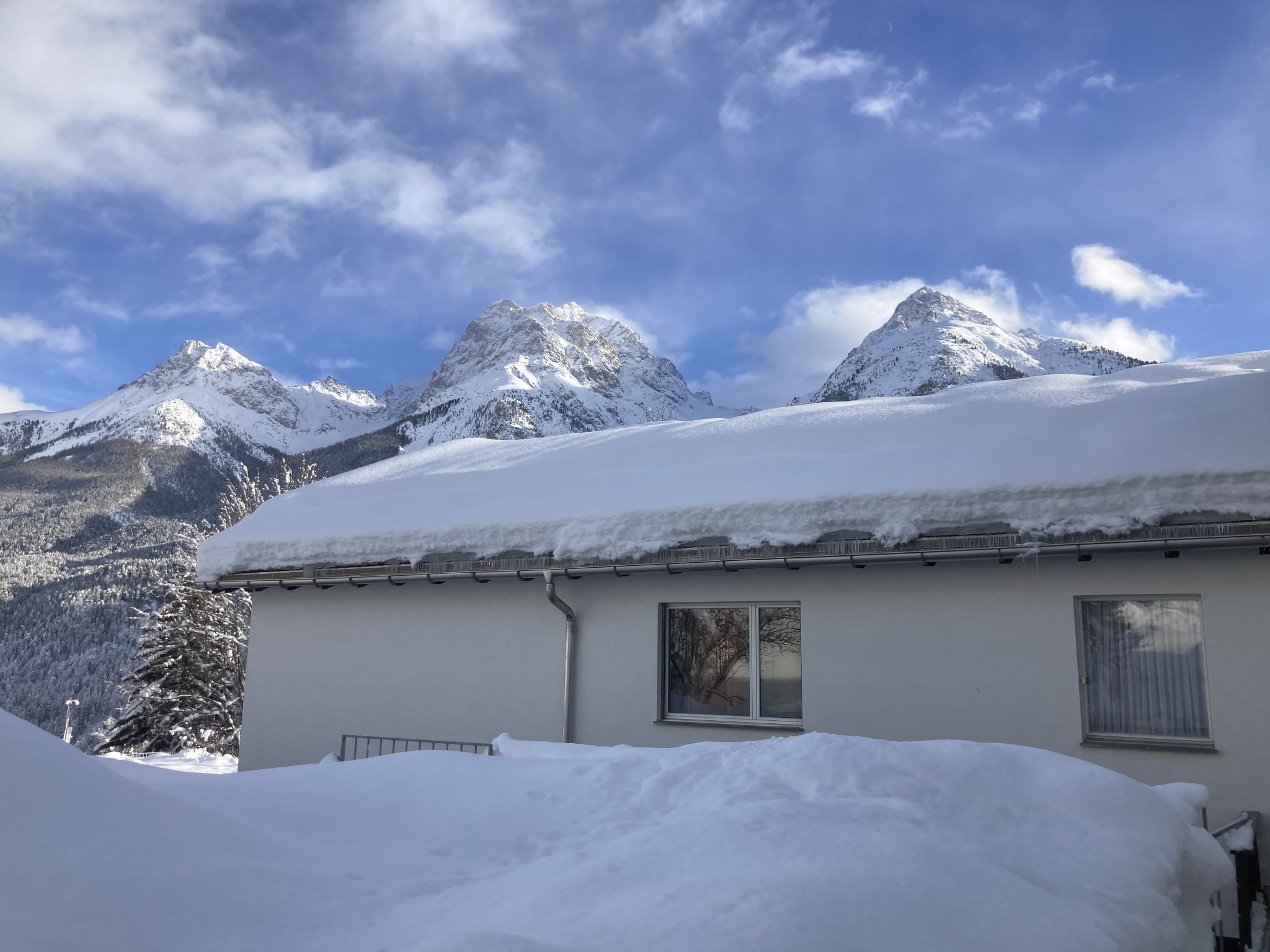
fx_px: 1027
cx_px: 635
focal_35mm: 28
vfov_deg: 49.7
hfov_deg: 63.4
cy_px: 476
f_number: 1.8
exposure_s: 1/2024
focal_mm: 3.99
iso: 20
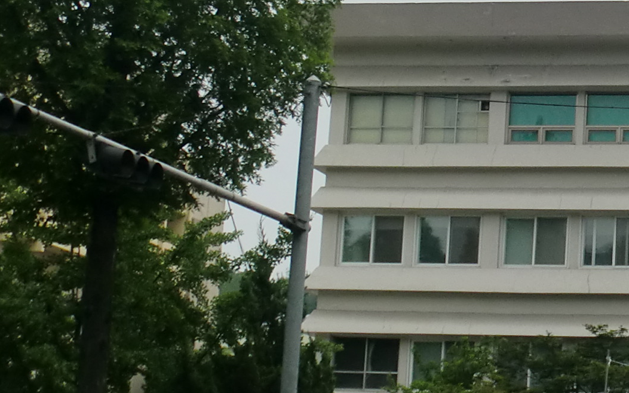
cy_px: 119
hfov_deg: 16.4
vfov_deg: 11.4
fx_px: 1971
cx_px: 964
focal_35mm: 115
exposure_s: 1/320
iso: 64
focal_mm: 6.3
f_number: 7.8
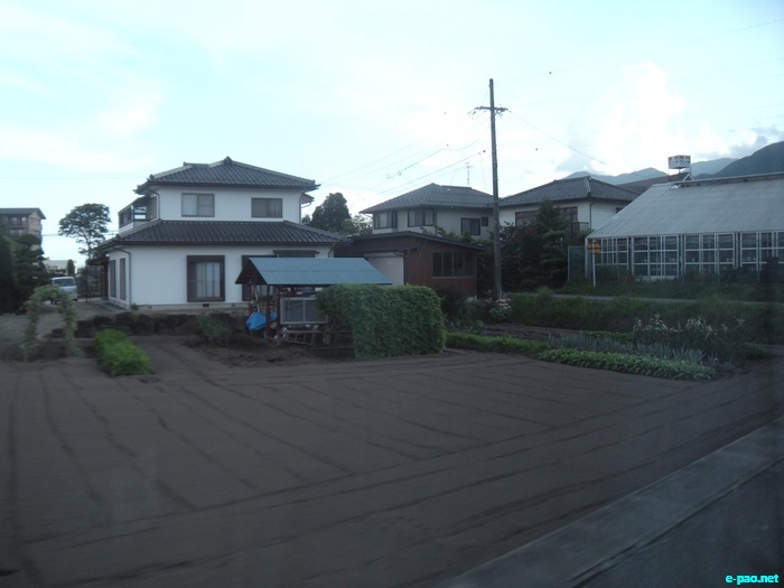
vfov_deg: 40.7
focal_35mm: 35
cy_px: 294
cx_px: 392
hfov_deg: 52.6
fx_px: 793
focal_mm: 5.9
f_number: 3.8
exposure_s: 1/54.3
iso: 75
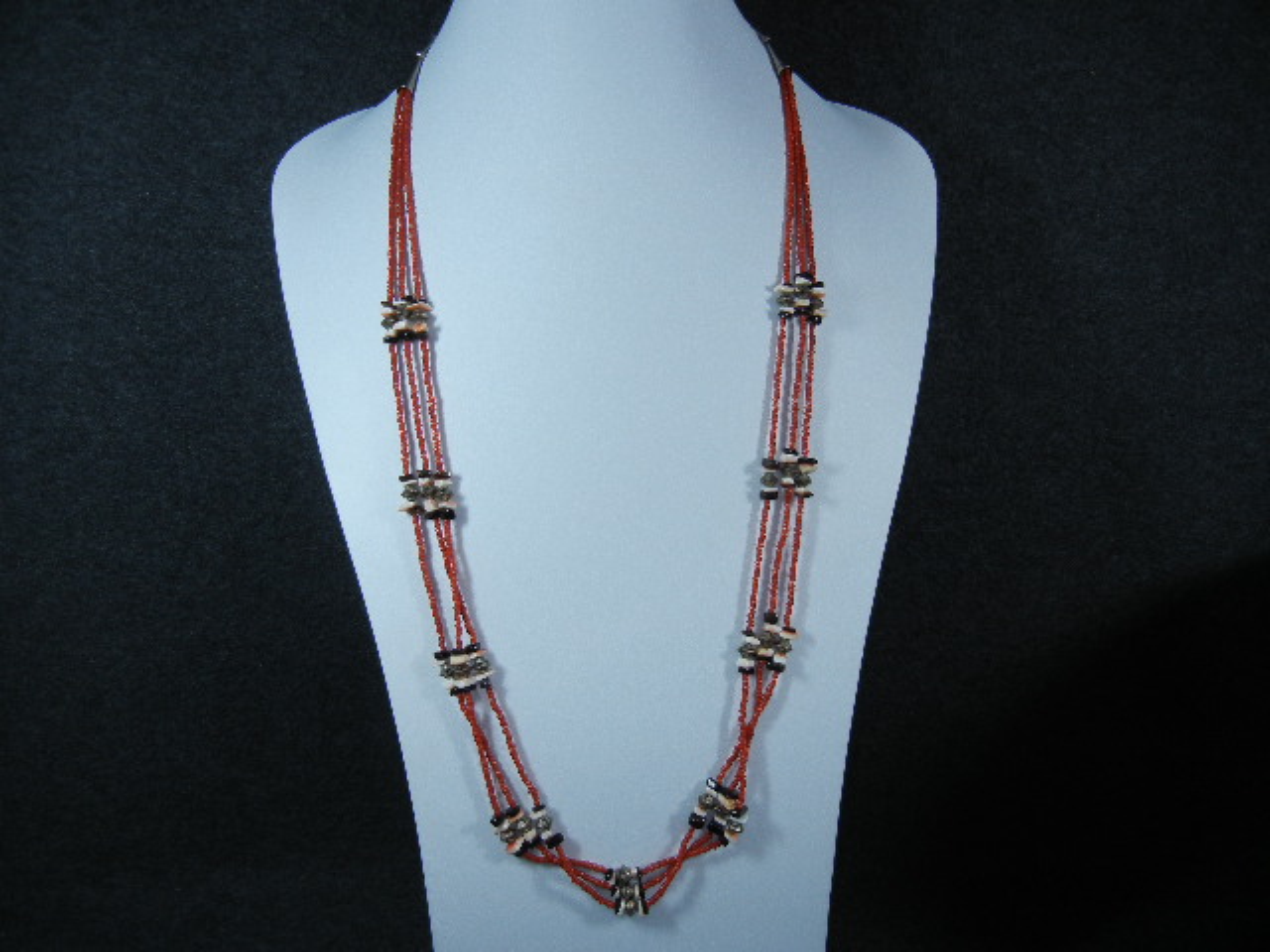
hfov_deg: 60.0
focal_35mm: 30
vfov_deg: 46.8
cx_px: 635
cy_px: 476
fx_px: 1101
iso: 160
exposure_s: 1/71
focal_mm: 5.4
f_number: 3.5
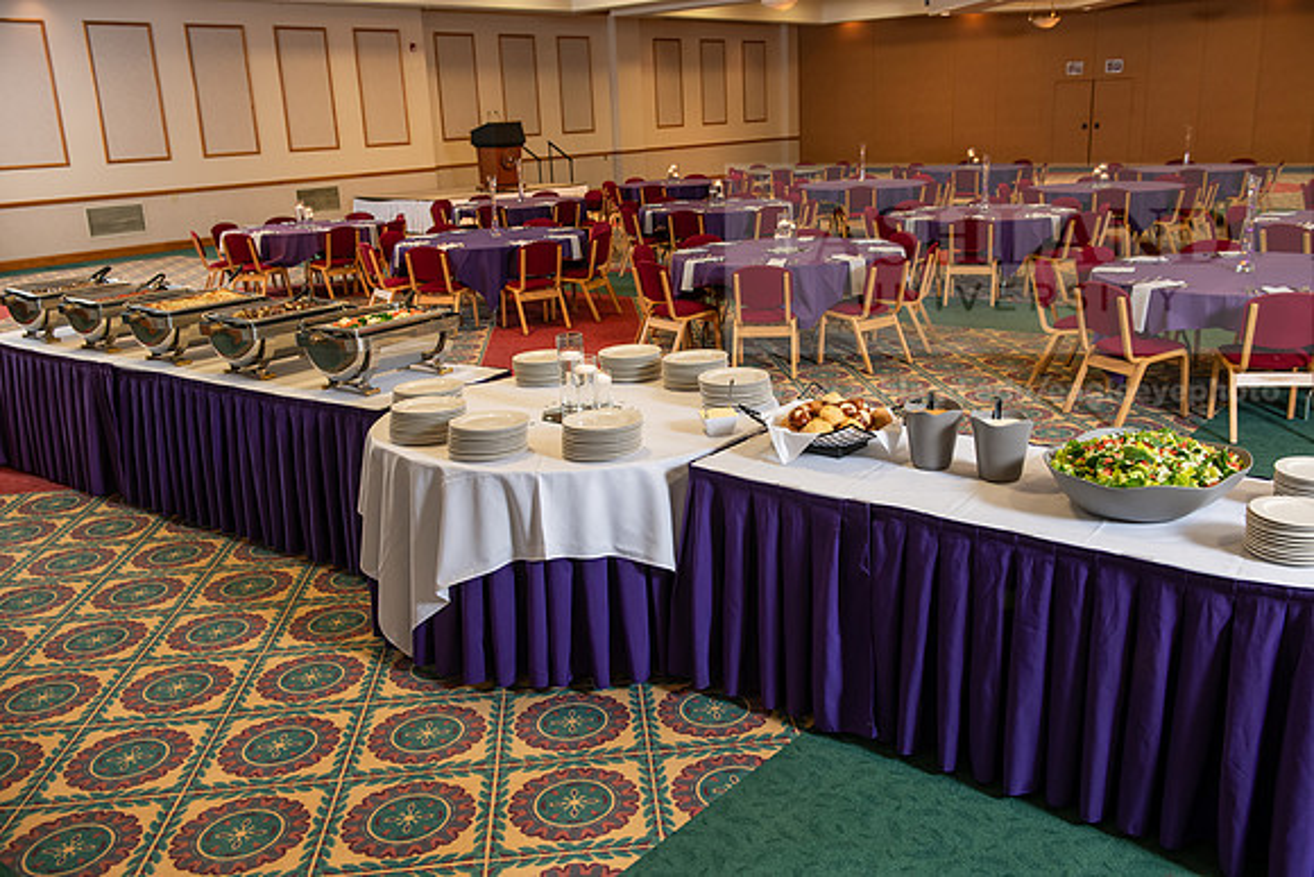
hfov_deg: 58.7
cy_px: 438
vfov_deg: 41.1
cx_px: 657
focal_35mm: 32
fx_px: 1168
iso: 640
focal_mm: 32
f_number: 4
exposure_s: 1/80
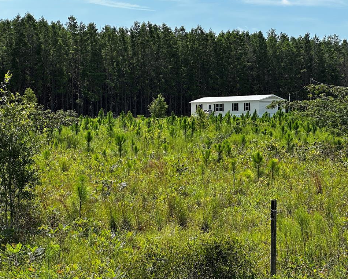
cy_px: 139
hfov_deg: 23.6
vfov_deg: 18.9
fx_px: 834
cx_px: 177
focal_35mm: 81
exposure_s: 1/471
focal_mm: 9
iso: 32
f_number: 2.8
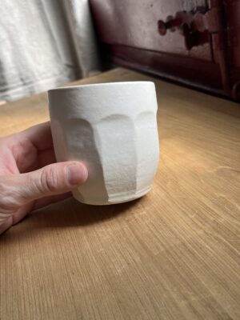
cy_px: 160
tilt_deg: -24.8
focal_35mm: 26
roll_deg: +15.0
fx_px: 240
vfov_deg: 67.3
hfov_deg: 53.1
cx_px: 120
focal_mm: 5.1
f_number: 1.6
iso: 50
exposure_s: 1/401
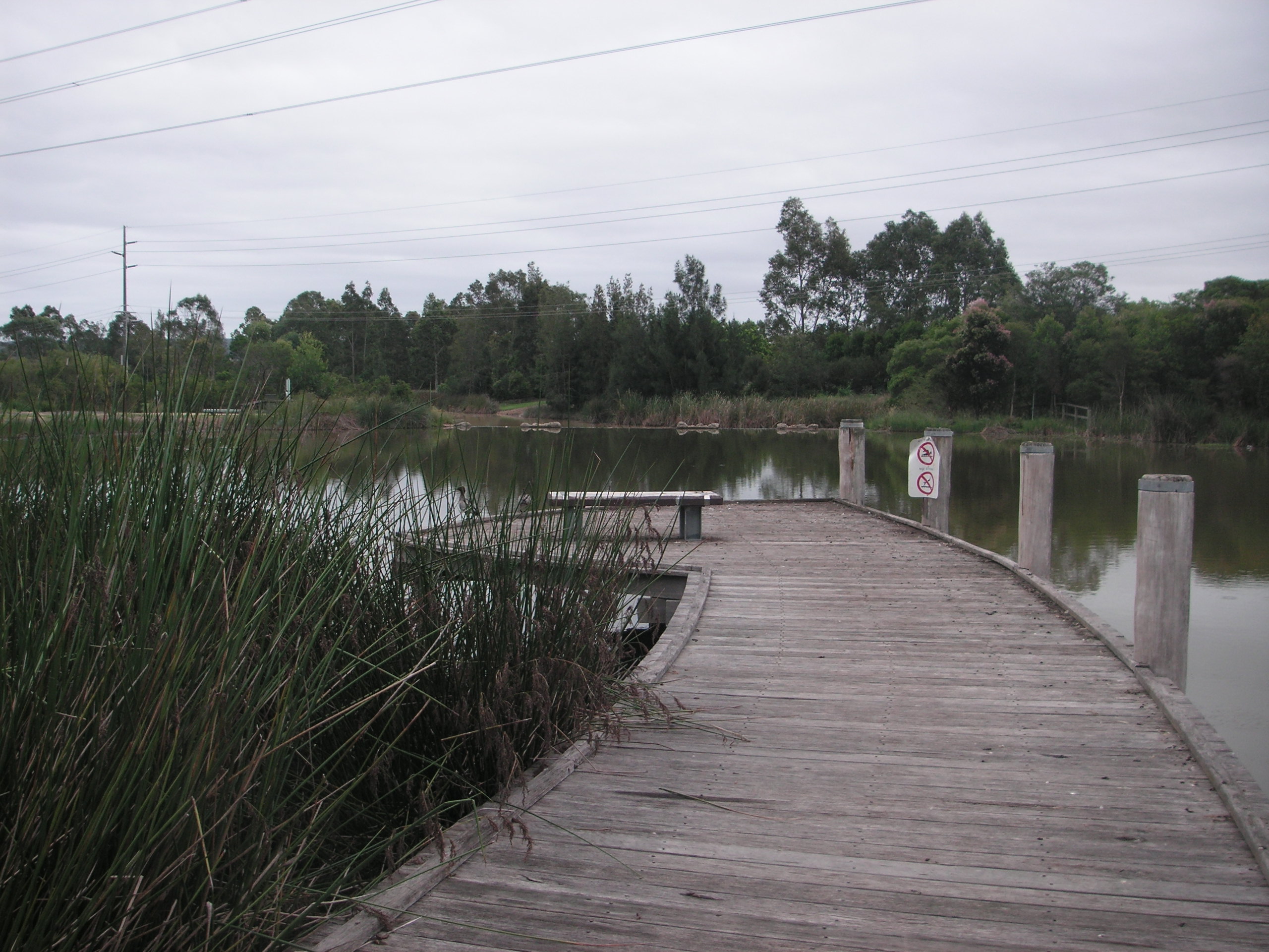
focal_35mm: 38
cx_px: 634
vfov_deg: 37.7
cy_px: 476
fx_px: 1393
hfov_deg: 49.0
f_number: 3.3
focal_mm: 6.3
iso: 50
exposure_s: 1/125
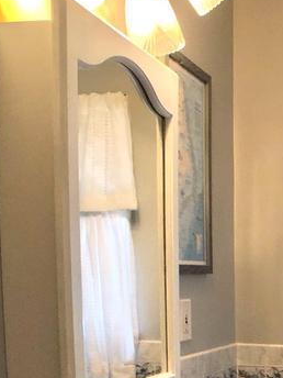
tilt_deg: -9.8
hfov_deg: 15.9
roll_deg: -1.4
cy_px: 401
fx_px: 959
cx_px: 366
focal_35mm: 88
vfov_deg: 21.3
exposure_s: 1/30
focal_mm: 3.99
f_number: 1.8
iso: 40
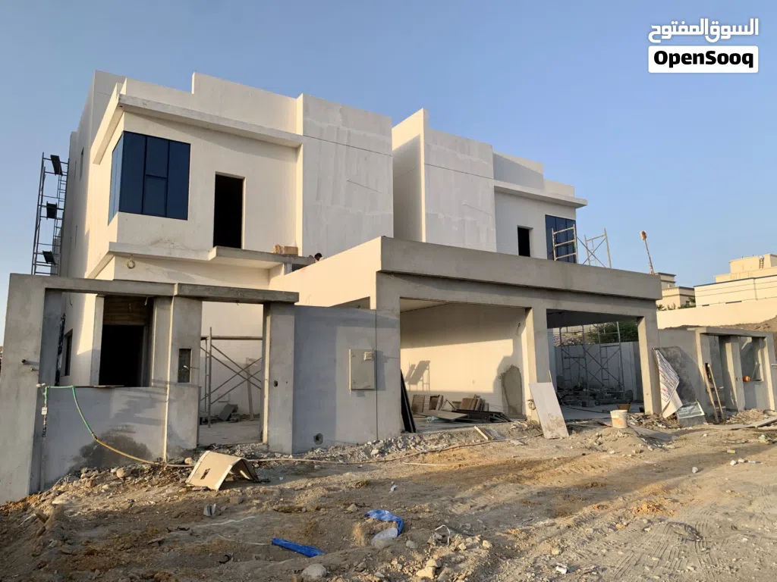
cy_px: 291
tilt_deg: +8.8
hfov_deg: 67.3
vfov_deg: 53.1
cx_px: 388
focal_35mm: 26
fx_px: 584
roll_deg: +0.3
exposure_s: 1/1111
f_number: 1.8
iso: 25
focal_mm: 4.25
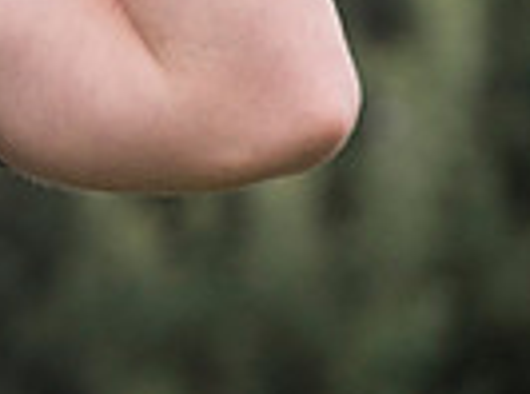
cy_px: -177
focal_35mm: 1262
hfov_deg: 1.6
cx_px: -614
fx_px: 19270
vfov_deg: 1.2
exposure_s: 1/1600
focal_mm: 300
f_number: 4
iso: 1000
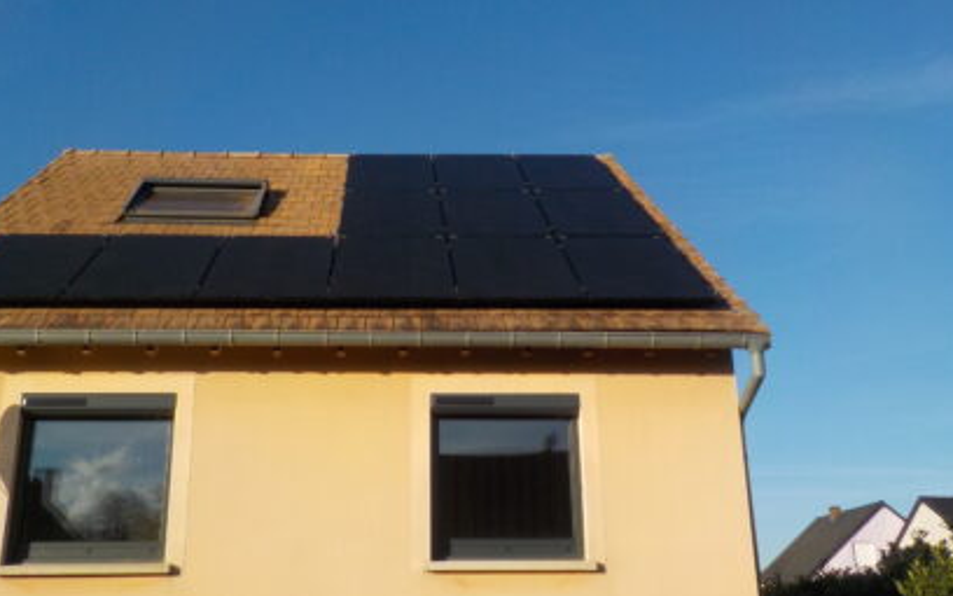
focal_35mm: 39
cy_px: 228
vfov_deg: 32.6
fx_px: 1013
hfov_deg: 50.3
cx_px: 444
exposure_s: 1/1250
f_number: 3.3
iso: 125
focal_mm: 4.1
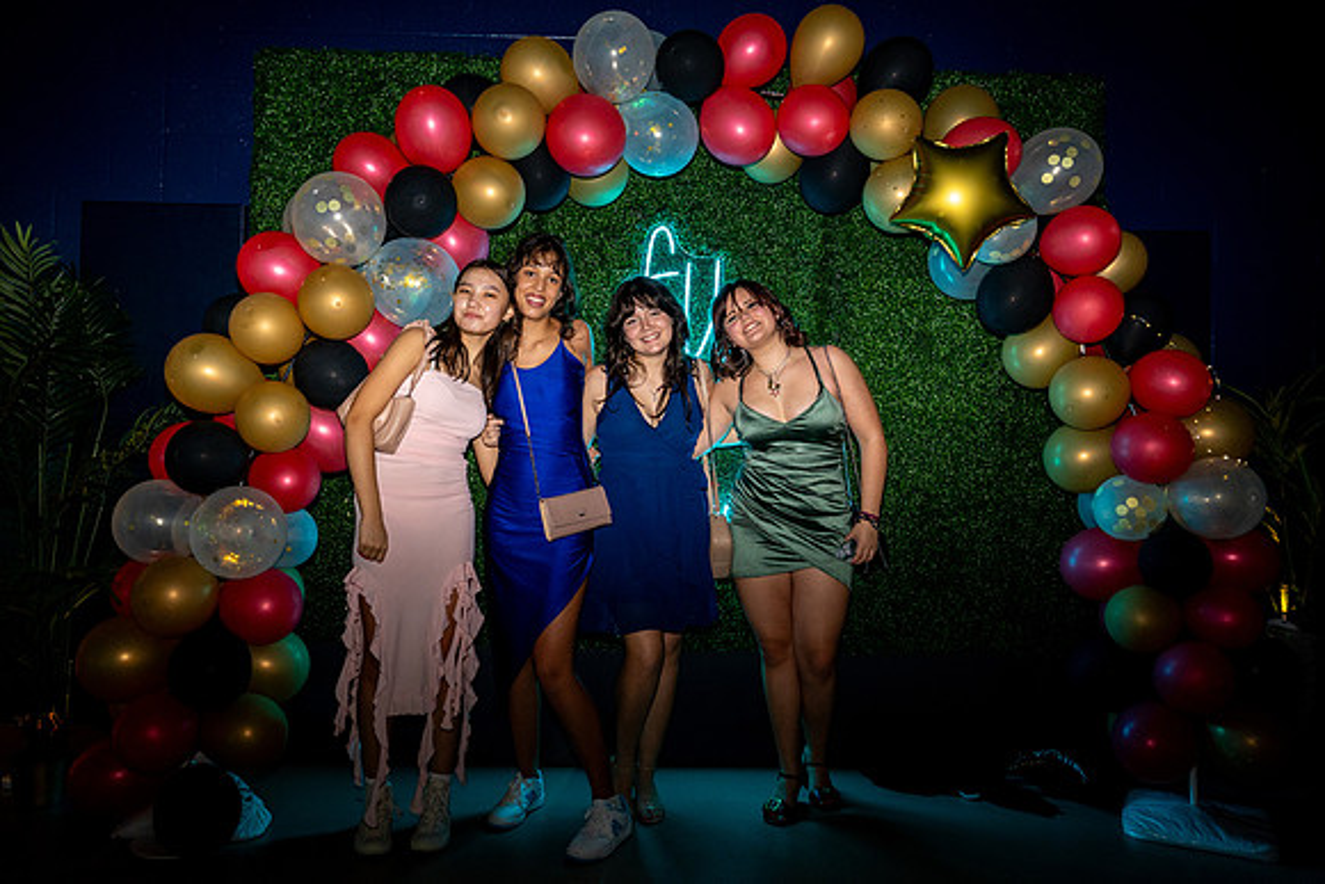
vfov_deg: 47.6
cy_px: 408
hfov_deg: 66.8
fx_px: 1001
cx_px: 604
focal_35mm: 27
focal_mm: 25
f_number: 4
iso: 1250
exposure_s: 1/80
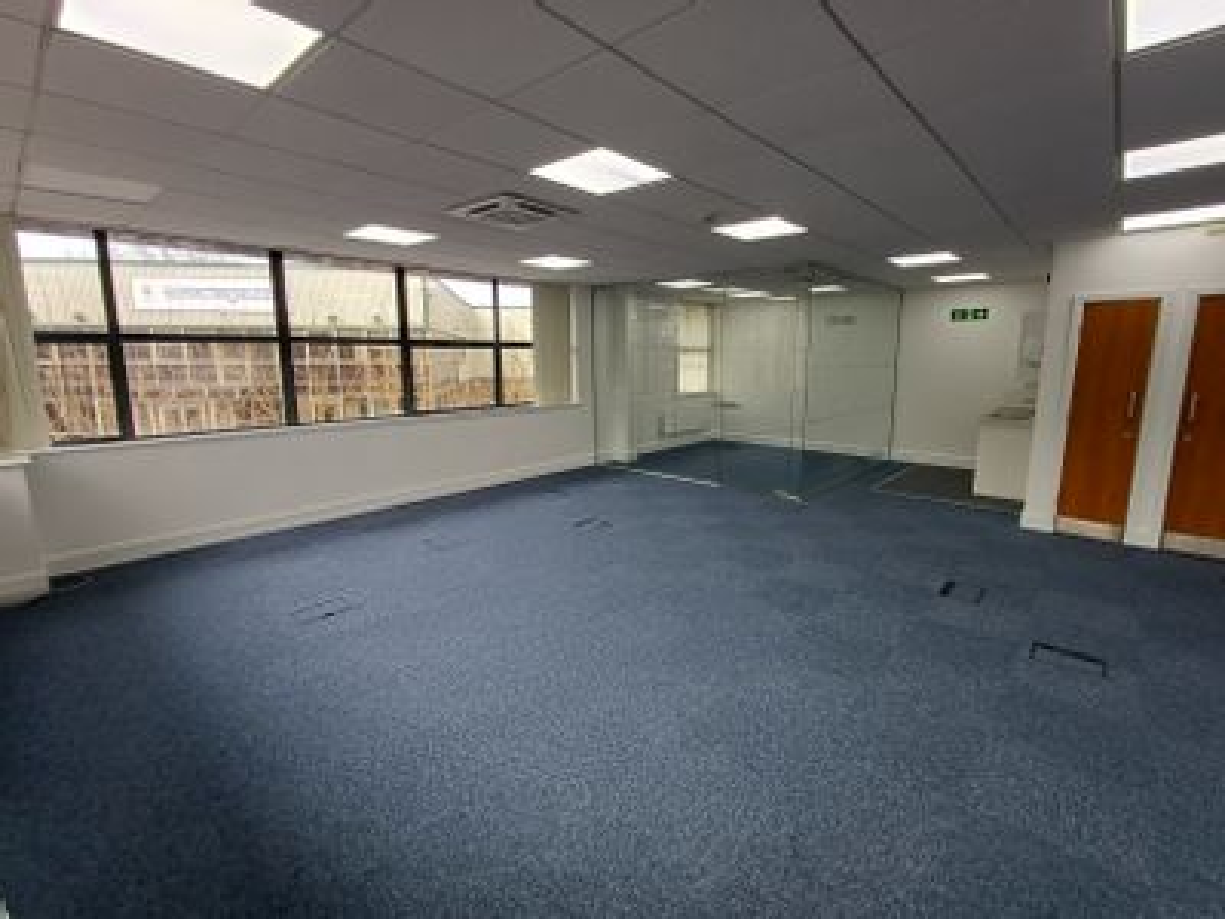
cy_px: 460
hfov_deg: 94.5
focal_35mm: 16
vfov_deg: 78.1
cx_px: 612
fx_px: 566
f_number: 2.2
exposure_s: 1/100
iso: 50
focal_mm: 1.64
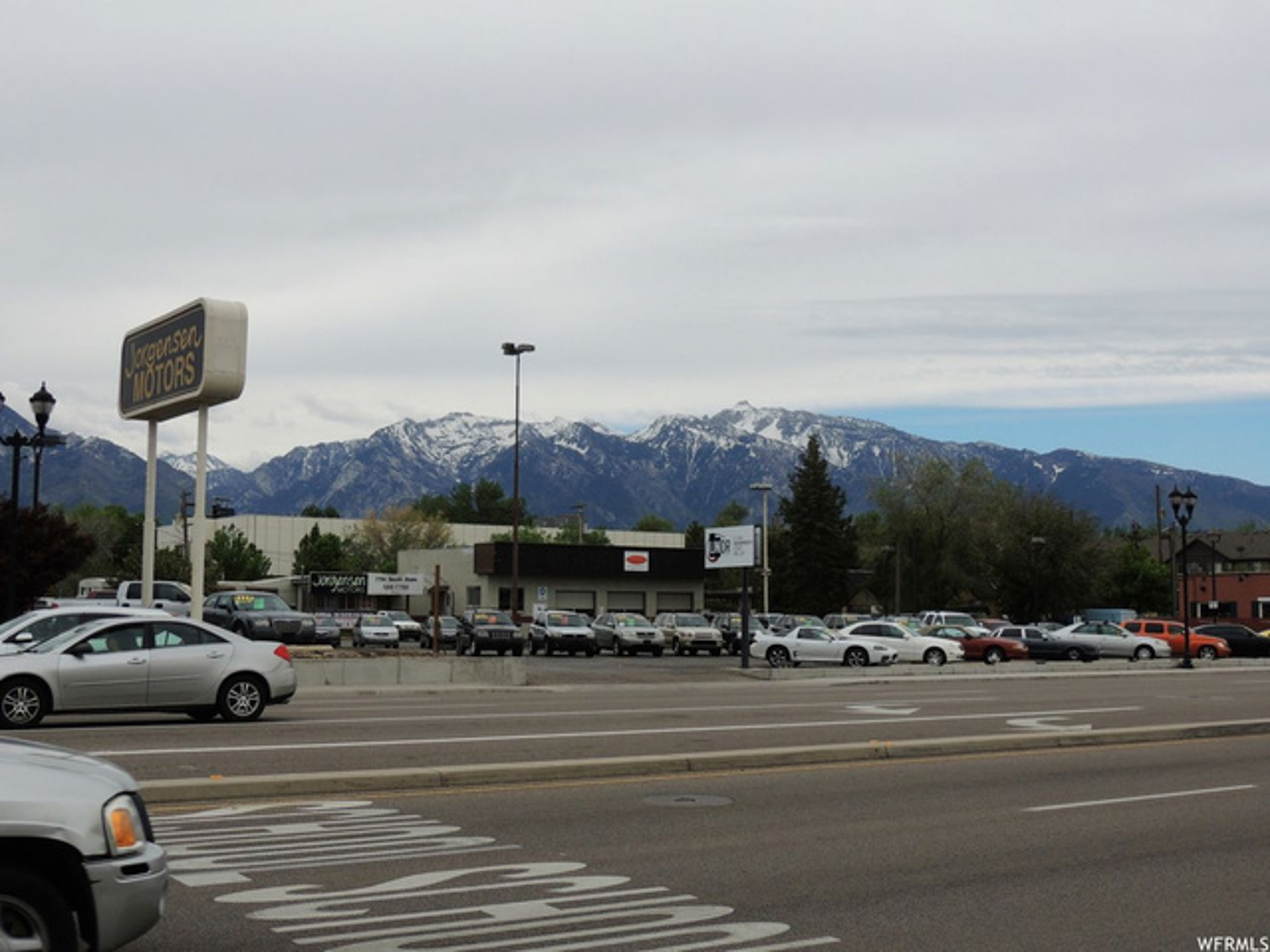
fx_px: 1578
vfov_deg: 33.6
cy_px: 476
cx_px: 635
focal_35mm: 43
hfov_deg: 43.9
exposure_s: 1/1250
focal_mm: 7.6
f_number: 3.4
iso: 100
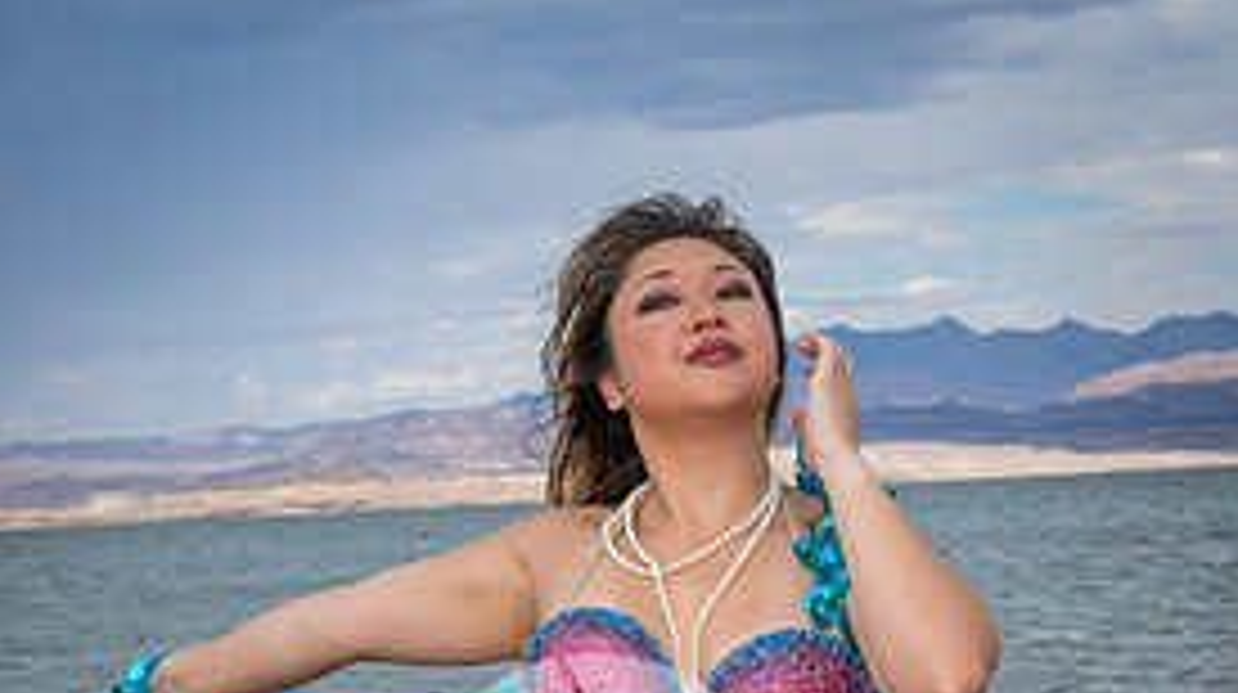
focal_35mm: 103
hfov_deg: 20.8
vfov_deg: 11.3
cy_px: 999
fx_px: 3378
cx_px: 599
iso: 64
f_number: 10
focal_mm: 60
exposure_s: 1/250
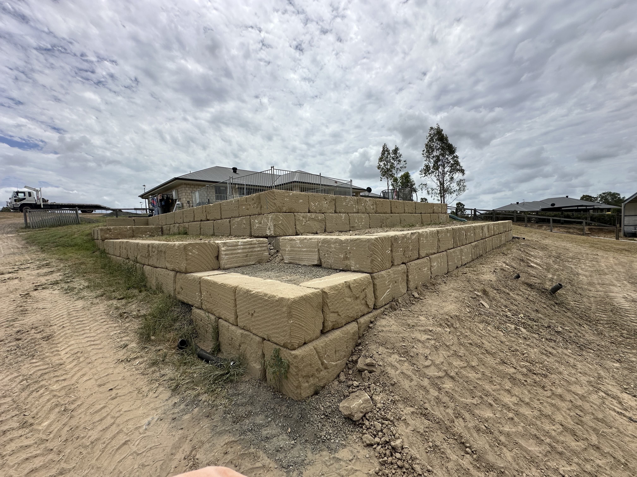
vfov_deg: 85.7
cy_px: 238
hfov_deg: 102.1
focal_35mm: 14
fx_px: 258
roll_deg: +3.1
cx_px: 318
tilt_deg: -0.8
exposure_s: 1/3401
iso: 50
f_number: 2.2
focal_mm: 2.22
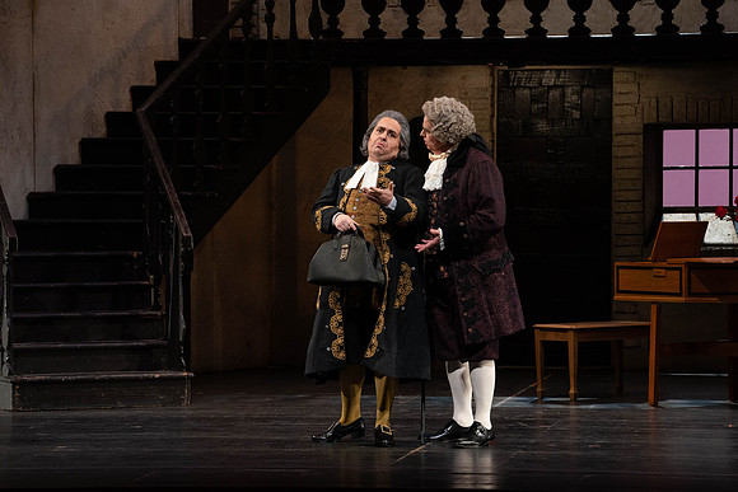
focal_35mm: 179
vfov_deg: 7.7
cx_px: 369
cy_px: 246
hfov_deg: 11.5
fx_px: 3670
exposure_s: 1/250
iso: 3200
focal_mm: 179
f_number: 8
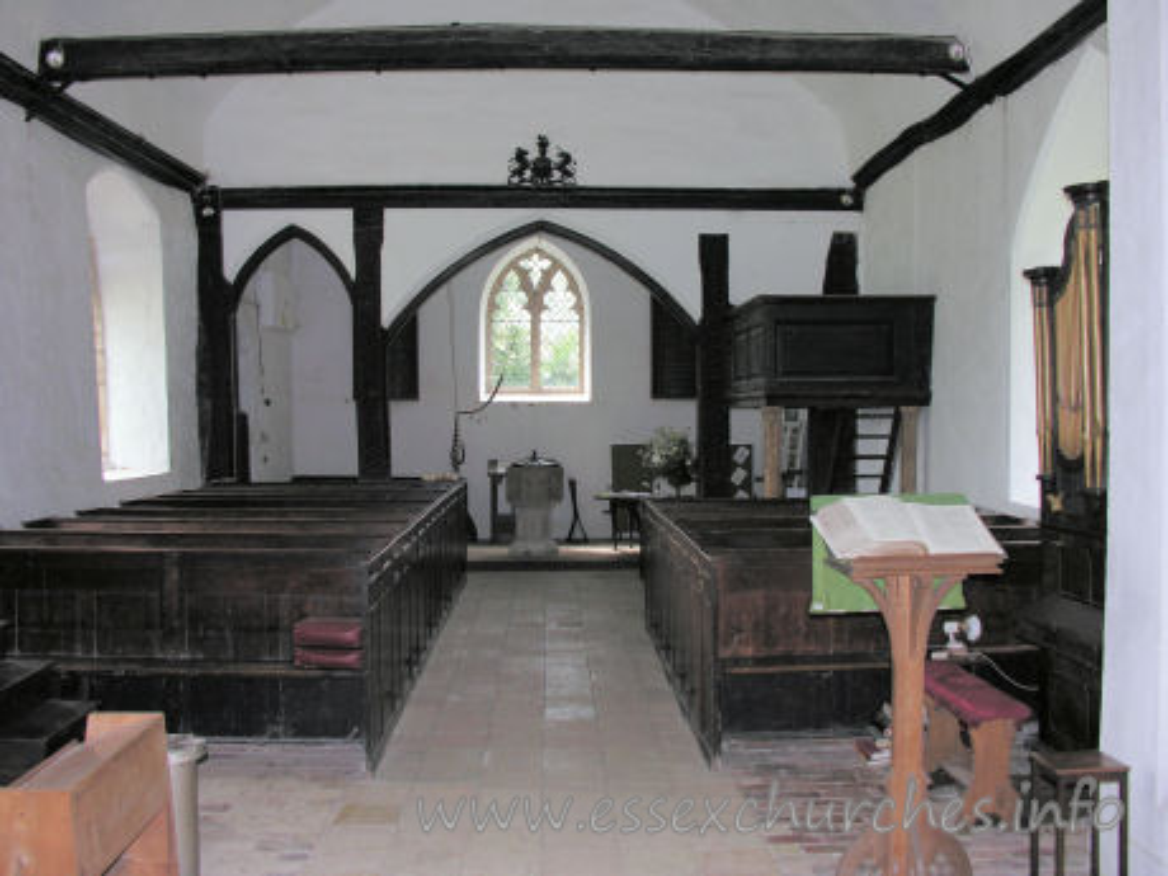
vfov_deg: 40.7
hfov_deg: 52.6
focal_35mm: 35
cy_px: 438
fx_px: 1181
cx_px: 584
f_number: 2.8
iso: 83
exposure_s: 1/60.1
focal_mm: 8.9
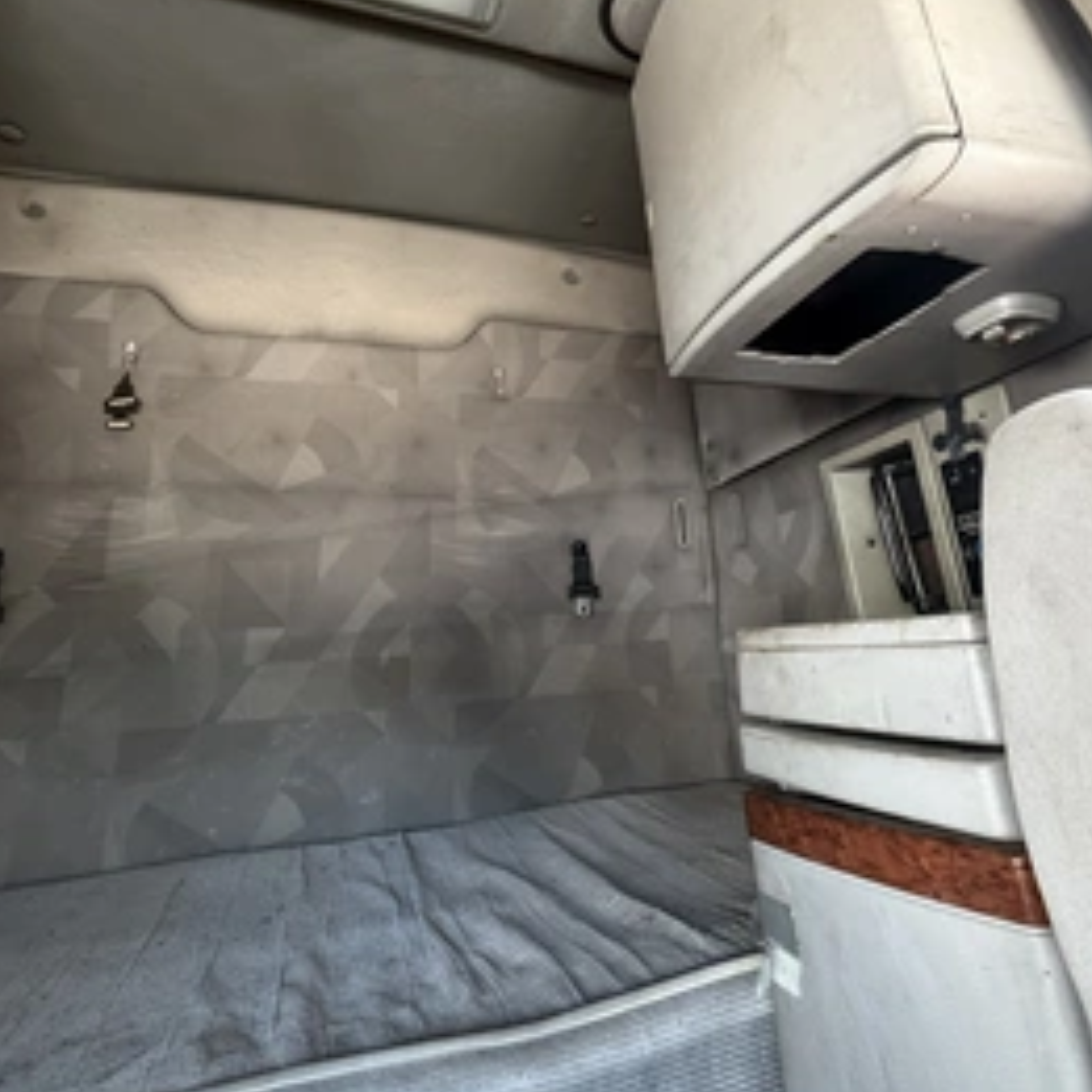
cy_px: 443
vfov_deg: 76.9
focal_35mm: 19
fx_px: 678
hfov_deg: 77.6
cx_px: 582
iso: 320
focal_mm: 2.22
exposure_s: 1/93
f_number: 2.2
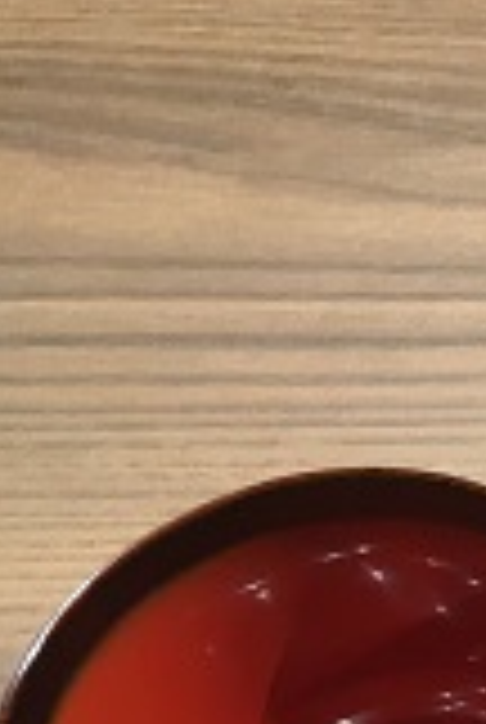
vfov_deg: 19.2
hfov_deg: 11.9
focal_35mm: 101
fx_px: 2036
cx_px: 1035
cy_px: 830
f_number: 2.2
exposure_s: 1/30
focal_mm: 4.15
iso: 64
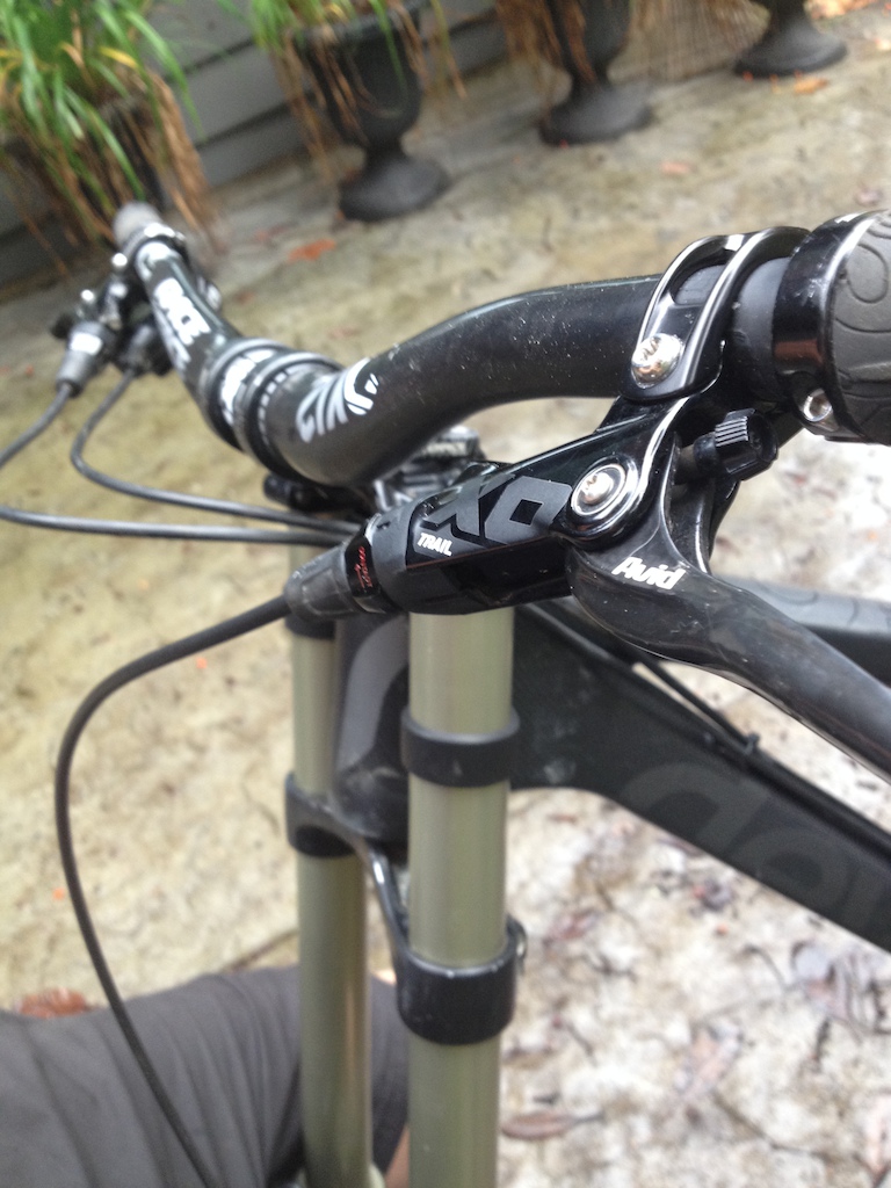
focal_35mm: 35
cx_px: 446
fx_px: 1201
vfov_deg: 52.6
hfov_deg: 40.7
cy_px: 594
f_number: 2.4
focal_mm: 4.28
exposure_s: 1/20
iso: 100
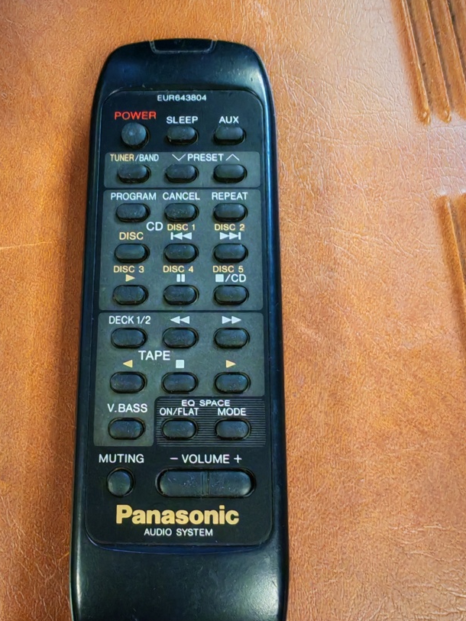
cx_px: 193
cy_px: 362
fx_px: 610
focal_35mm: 34
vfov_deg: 53.7
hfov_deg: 41.7
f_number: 2.2
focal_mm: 1.96
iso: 500
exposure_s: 1/10
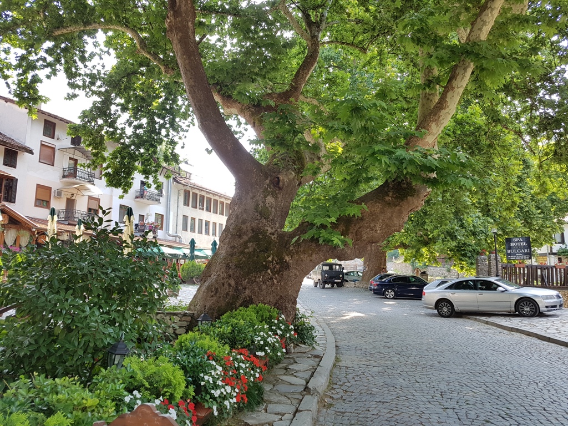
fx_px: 427
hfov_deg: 67.3
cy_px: 213
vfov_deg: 53.1
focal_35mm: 26
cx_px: 284
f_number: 1.7
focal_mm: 4.2
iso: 50
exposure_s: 1/273
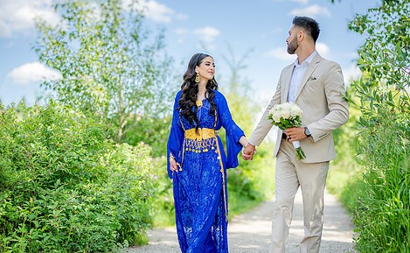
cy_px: 164
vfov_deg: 28.2
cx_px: 216
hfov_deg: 44.5
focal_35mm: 45
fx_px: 501
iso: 125
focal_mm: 35
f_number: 1.2
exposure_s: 1/3200
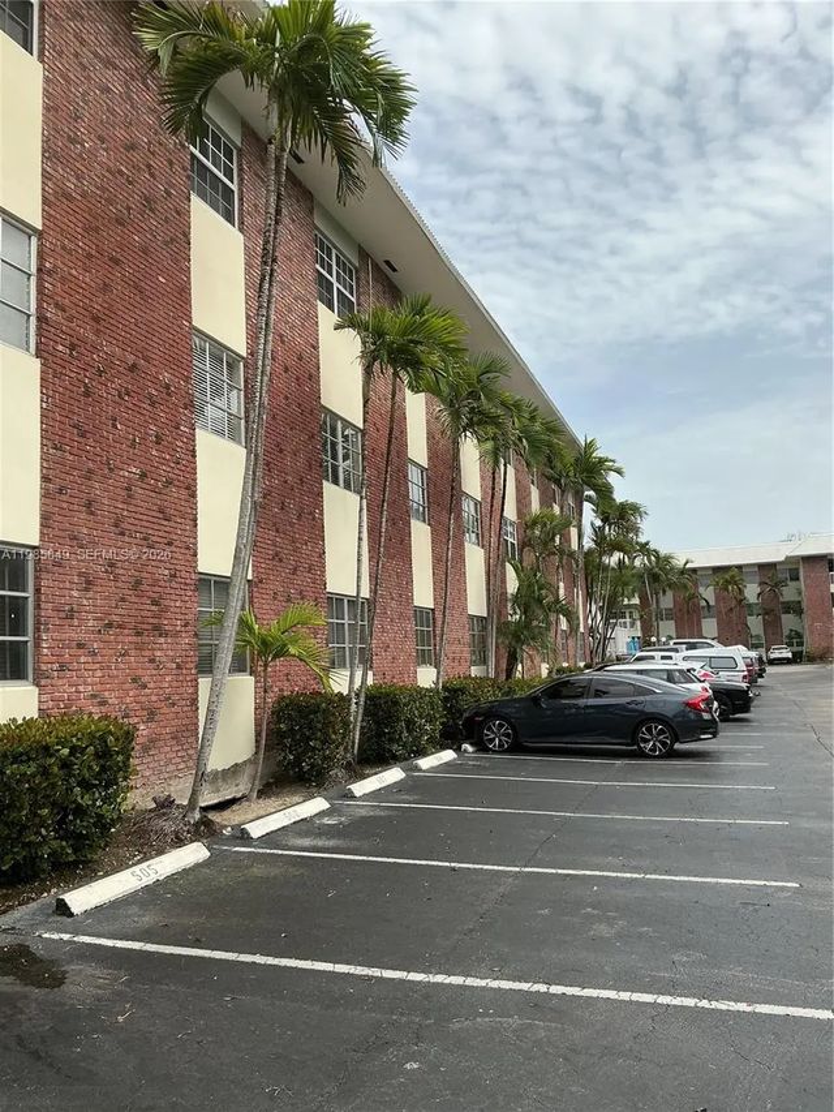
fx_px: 931
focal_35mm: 29
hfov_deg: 48.2
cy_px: 556
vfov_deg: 61.7
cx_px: 417
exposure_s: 1/1730
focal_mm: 3
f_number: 1.8
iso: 25
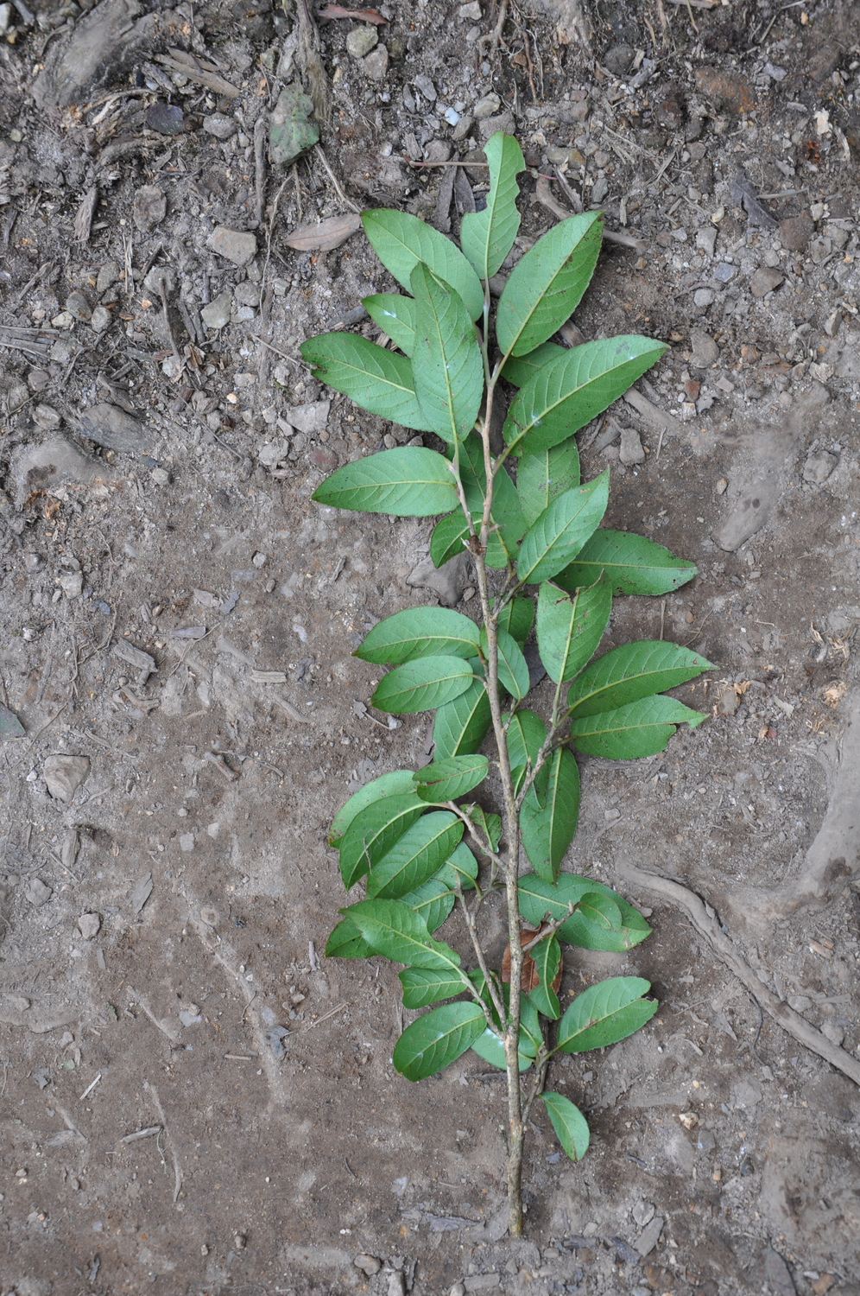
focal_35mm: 57
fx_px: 2048
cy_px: 648
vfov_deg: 35.1
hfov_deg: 23.7
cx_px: 430
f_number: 6.3
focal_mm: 38
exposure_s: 1/40
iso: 200
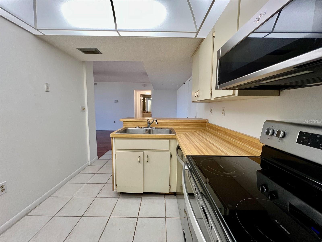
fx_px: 121
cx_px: 161
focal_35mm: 13
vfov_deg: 89.9
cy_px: 121
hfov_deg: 106.2
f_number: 1.8
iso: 160
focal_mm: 1.57
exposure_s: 1/60
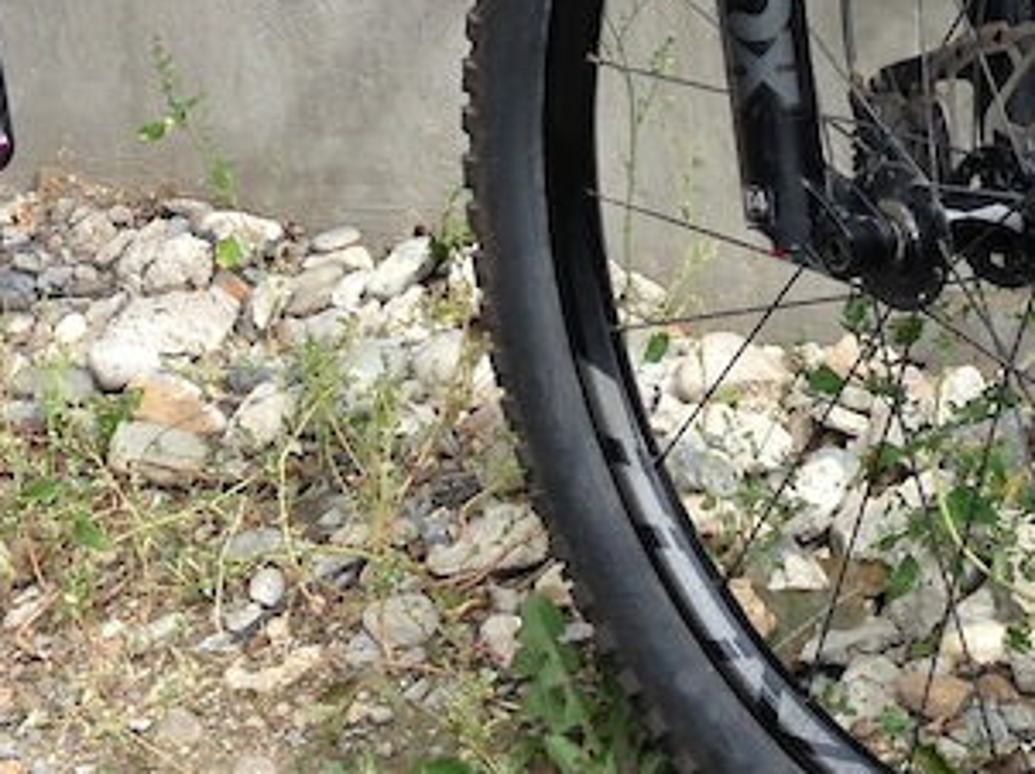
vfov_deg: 12.6
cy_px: -370
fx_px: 3346
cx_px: 473
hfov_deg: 17.6
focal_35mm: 112
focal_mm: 4.12
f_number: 2.4
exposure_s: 1/323
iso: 50
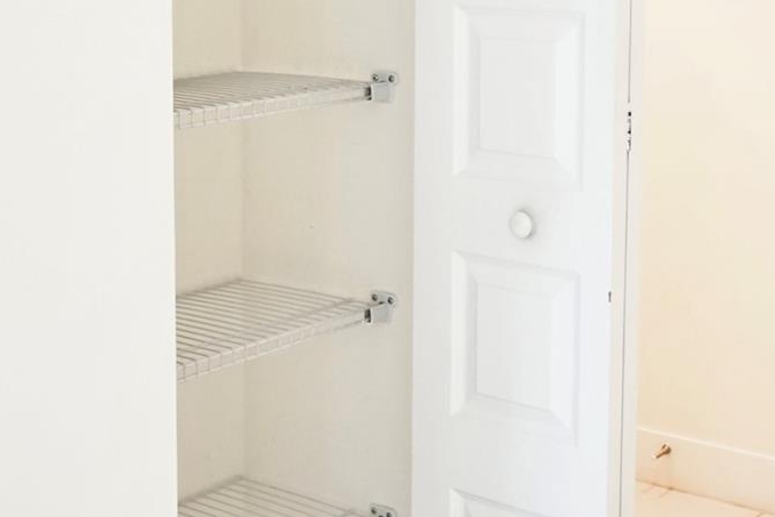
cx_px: 314
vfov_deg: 18.4
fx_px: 1572
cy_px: 79
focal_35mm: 73
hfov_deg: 27.6
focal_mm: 21
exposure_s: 1/60
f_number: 4
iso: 2000
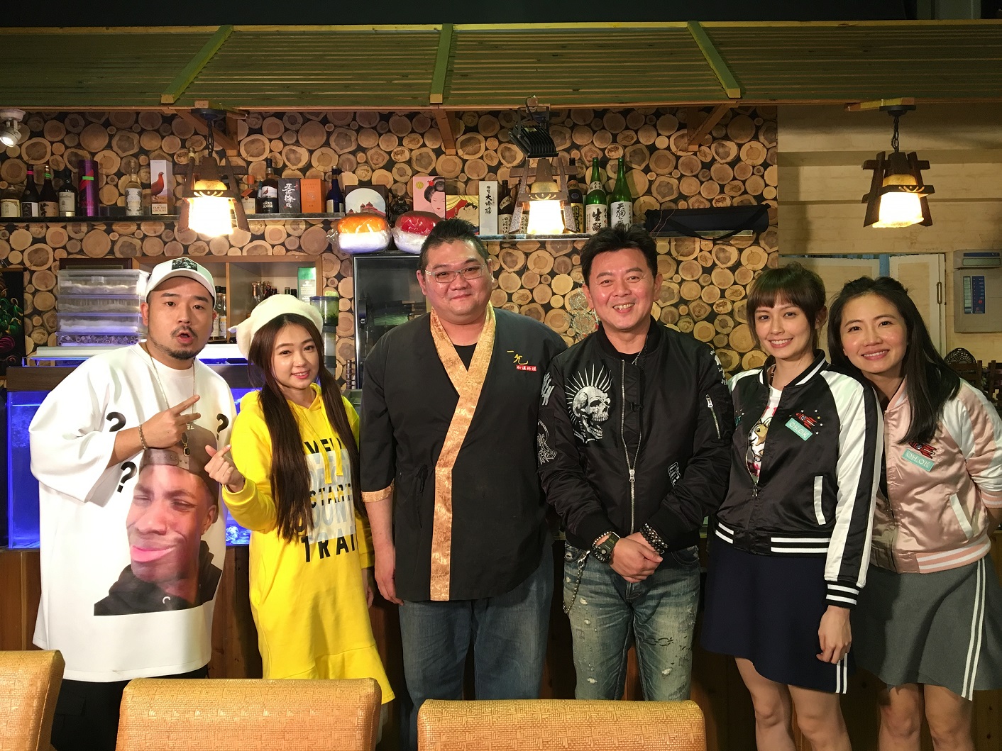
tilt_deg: +0.3
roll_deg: +0.6
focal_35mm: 29
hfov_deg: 61.7
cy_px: 376
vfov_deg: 48.2
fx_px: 839
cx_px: 501
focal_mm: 4.15
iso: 100
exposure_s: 1/30
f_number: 2.2
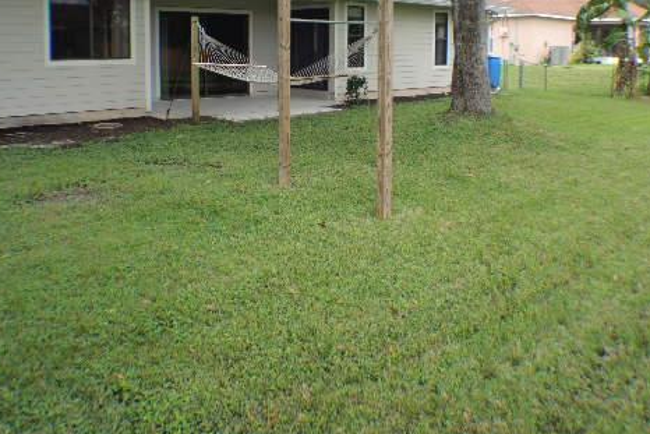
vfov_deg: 32.8
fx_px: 722
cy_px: 110
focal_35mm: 40
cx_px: 335
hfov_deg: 48.4
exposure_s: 1/500
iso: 80
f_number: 2
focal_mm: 6
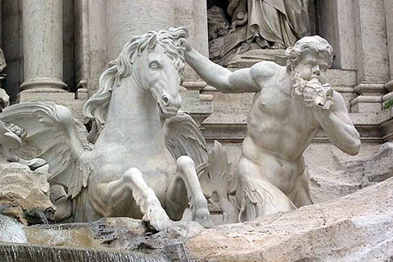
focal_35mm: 120
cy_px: 147
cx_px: 197
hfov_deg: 17.1
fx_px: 1309
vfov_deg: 11.4
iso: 100
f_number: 4.9
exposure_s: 1/298
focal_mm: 24
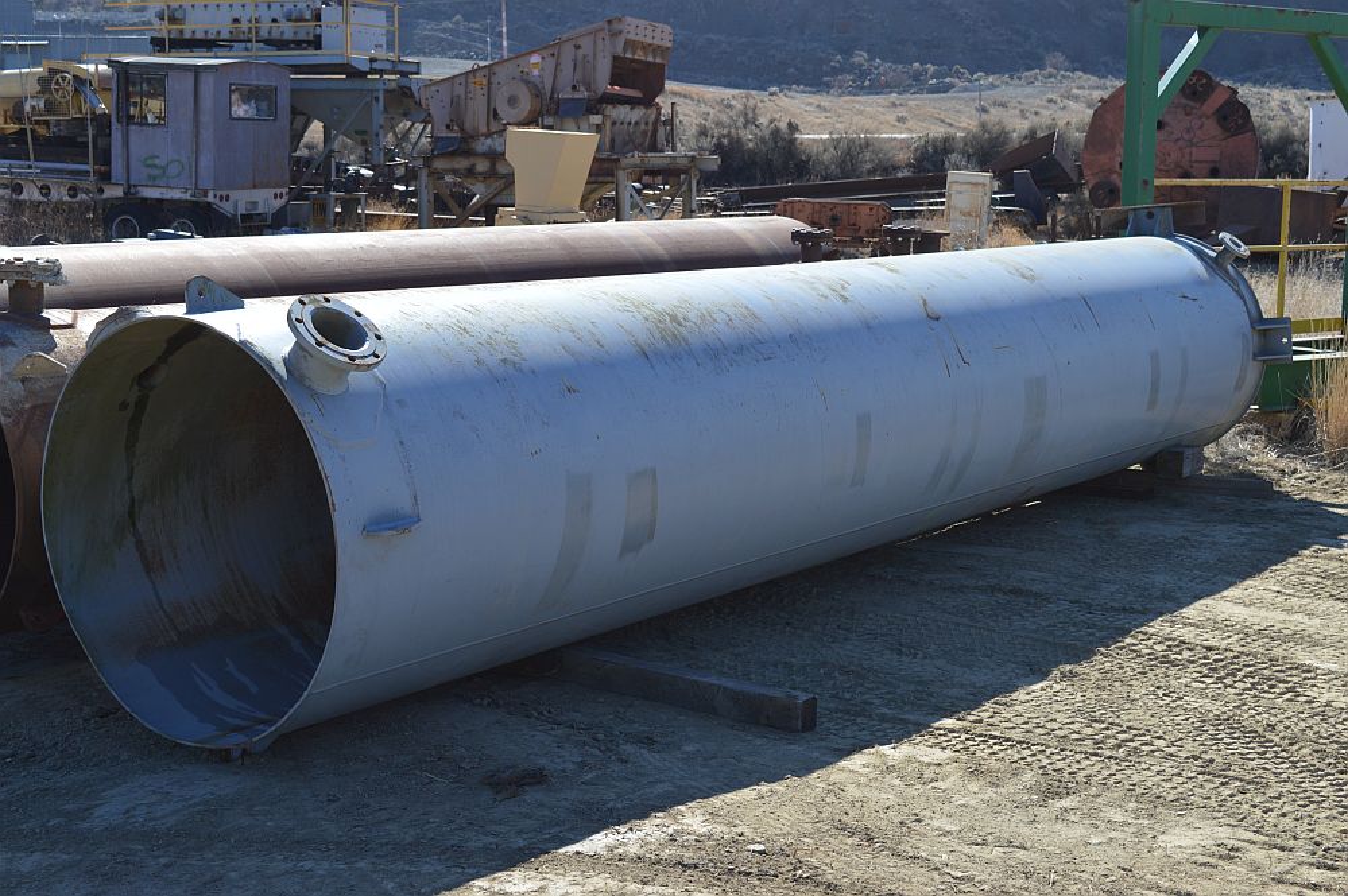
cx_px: 674
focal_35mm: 51
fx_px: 1908
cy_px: 448
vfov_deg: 26.4
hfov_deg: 38.9
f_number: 7.1
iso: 100
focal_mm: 34
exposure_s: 1/200
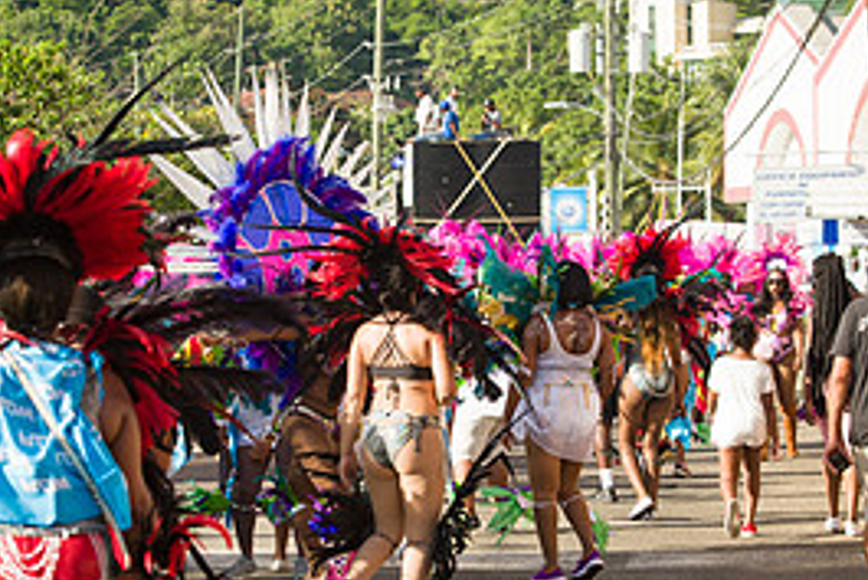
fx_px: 3691
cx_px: 354
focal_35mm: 153
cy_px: 433
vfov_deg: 9.0
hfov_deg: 13.4
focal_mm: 70
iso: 100
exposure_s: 1/200
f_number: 7.1
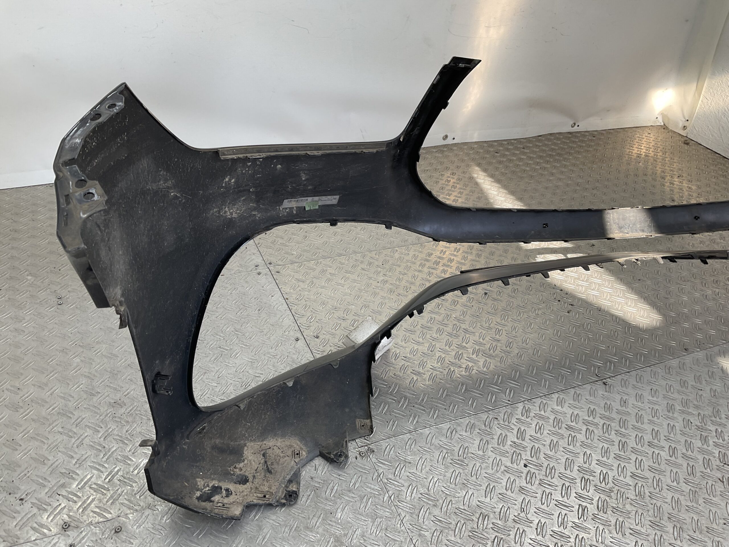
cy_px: 274
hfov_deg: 61.7
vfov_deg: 48.2
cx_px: 364
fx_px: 611
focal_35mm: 29
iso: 16
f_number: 1.8
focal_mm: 3
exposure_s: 1/129
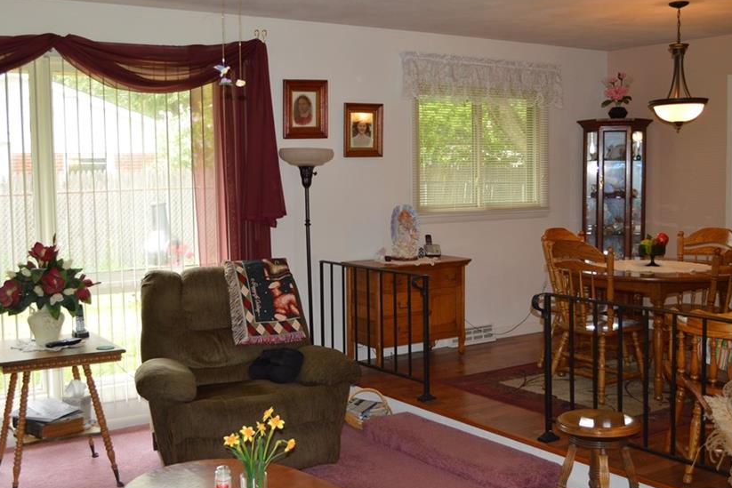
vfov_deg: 32.6
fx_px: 834
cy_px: 242
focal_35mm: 41
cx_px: 342
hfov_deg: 47.4
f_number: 4
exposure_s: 1/125
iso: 400
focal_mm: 22
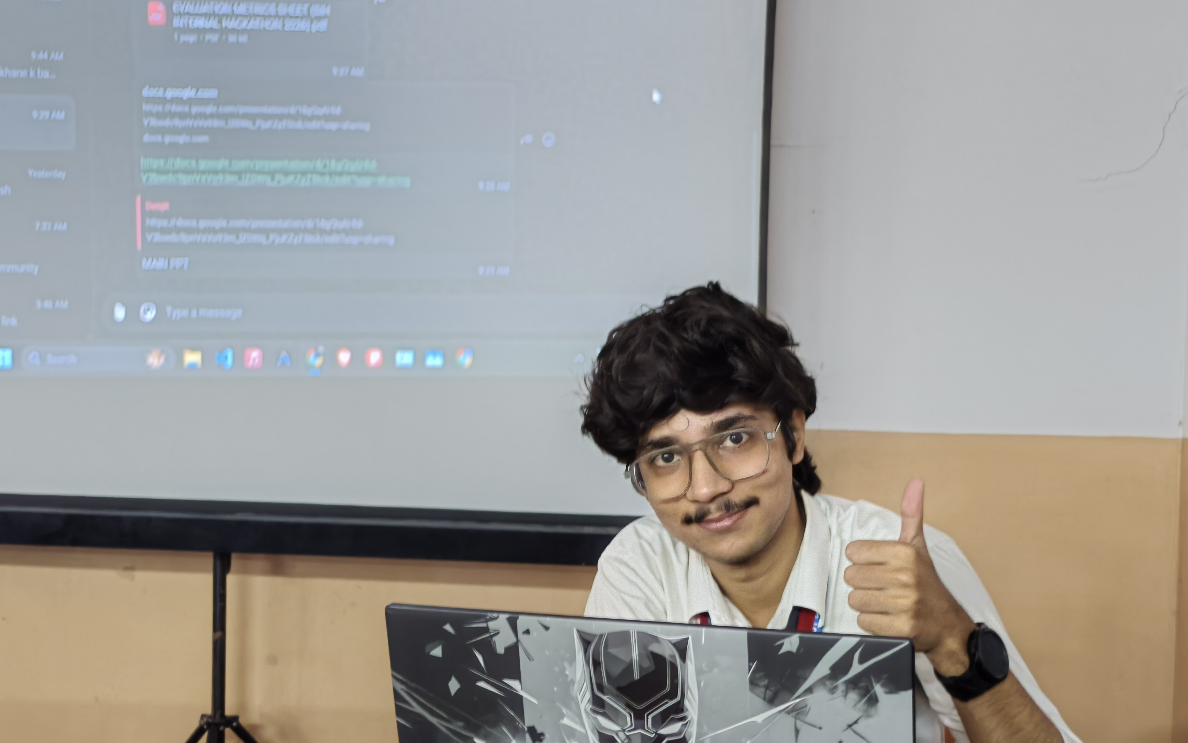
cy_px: 443
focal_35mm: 54
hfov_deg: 37.5
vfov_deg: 23.9
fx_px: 1748
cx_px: 602
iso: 3086
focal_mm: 7.1
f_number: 1.85
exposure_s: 1/20
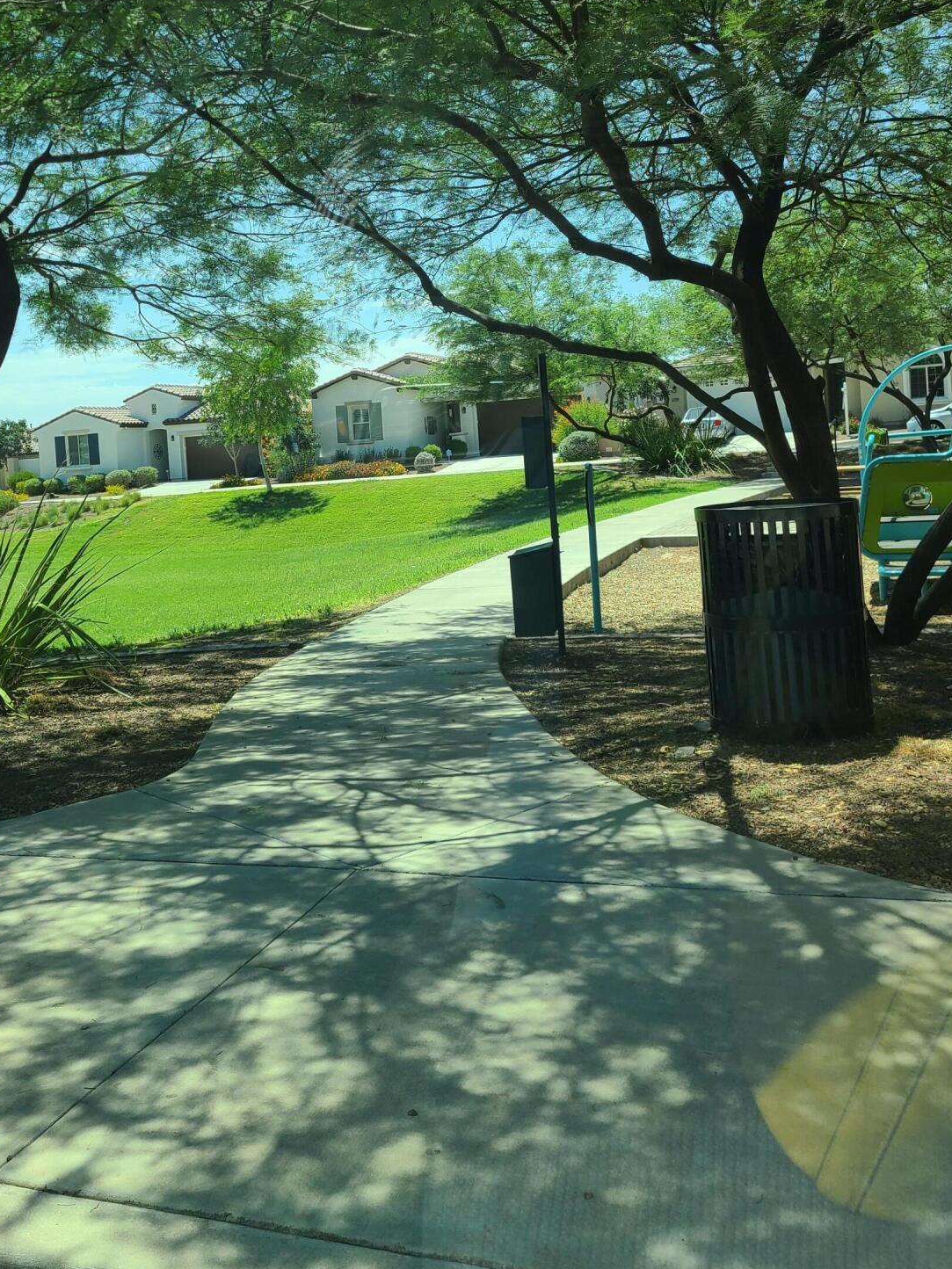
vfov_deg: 51.0
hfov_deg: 39.4
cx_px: 369
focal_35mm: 36
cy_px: 504
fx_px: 1320
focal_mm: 5.4
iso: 40
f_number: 1.8
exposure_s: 1/580
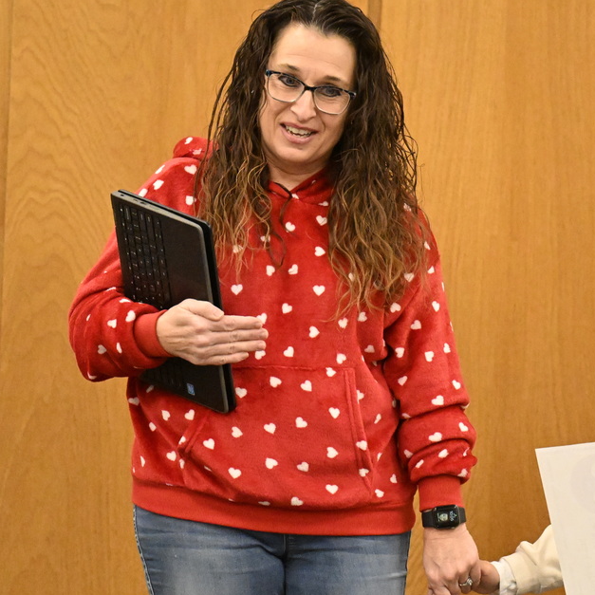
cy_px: 292
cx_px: 425
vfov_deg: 4.2
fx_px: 8090
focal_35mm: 416
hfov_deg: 4.2
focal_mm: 200
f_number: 2.8
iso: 10000
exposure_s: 1/800
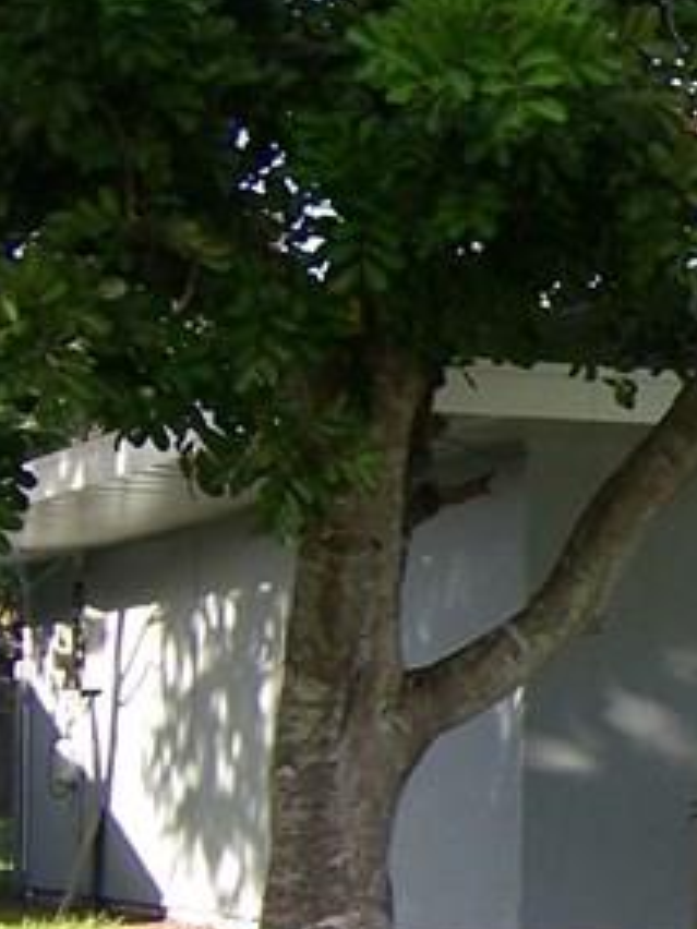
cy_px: 556
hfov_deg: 11.2
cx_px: 1407
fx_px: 3195
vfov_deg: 16.5
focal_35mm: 119
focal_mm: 5.5
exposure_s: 1/180
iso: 80
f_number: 3.4
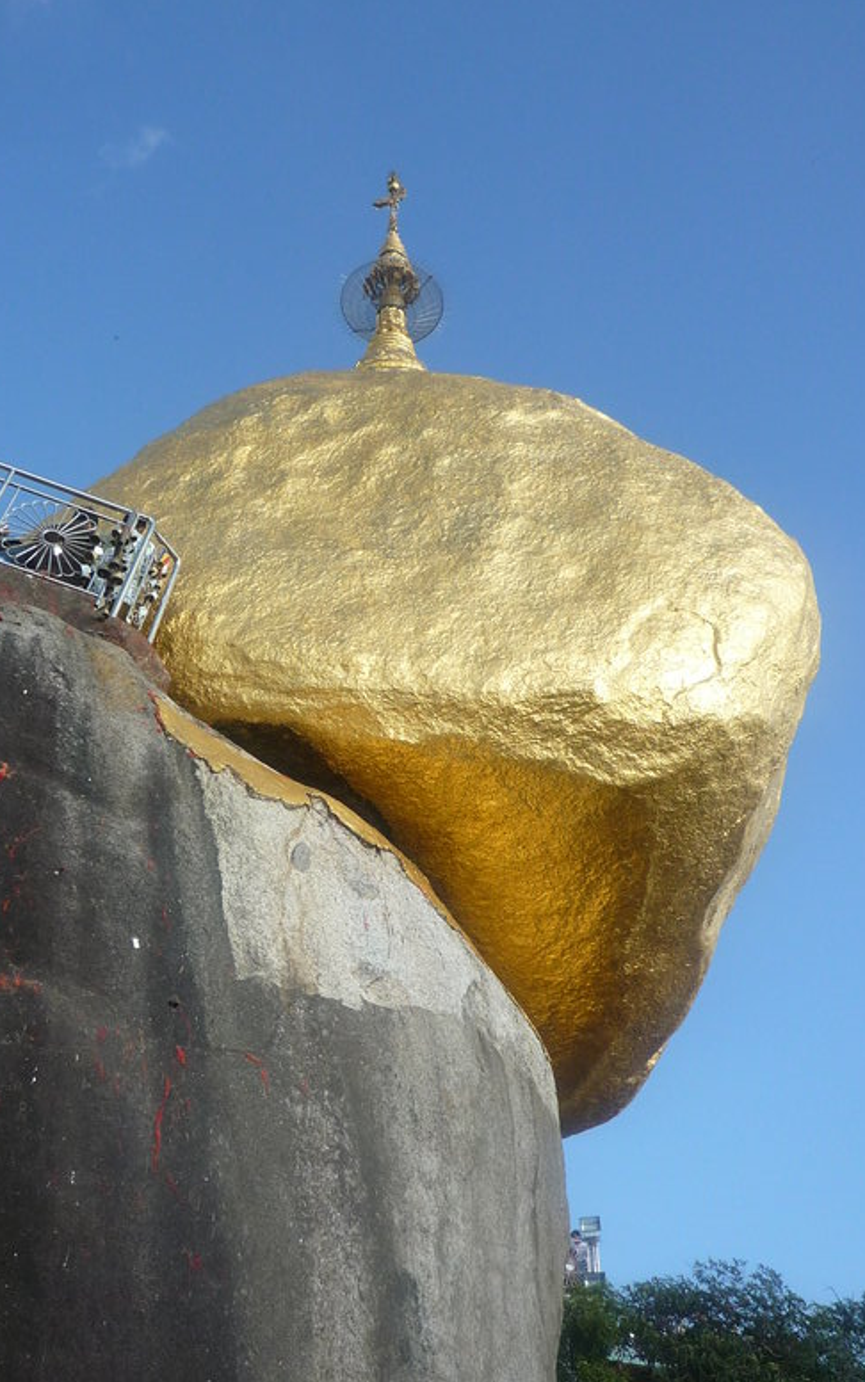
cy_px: 672
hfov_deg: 35.3
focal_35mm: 36
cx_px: 397
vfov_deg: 54.0
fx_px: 1357
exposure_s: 1/500
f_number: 3.5
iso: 100
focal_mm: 4.4
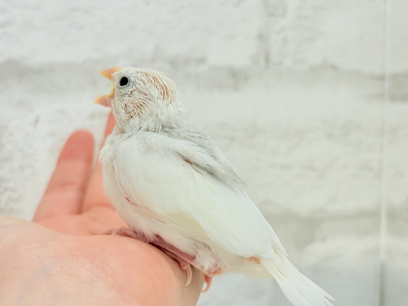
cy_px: 153
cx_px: 204
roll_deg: +1.1
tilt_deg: -1.6
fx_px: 613
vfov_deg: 28.0
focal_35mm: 52
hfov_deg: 36.8
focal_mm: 5.96
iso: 64
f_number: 1.6
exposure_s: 1/100
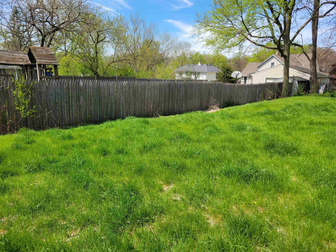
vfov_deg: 53.1
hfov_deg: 67.3
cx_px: 168
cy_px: 126
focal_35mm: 26
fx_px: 252
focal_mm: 5.4
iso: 40
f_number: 1.8
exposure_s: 1/1437
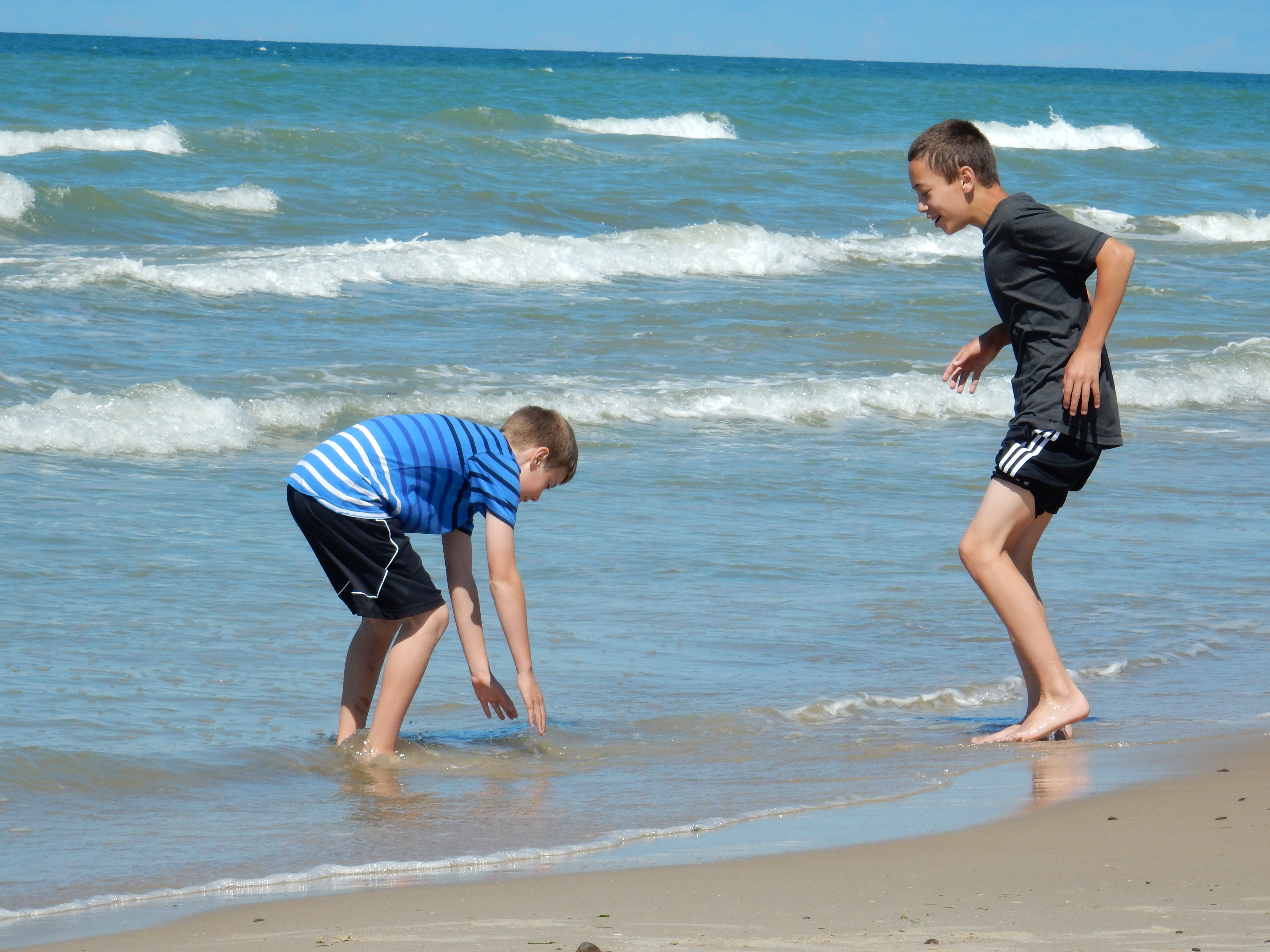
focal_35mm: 193
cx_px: 635
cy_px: 476
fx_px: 7081
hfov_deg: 10.2
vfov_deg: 7.7
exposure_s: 1/640
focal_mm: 34.5
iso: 125
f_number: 6.3
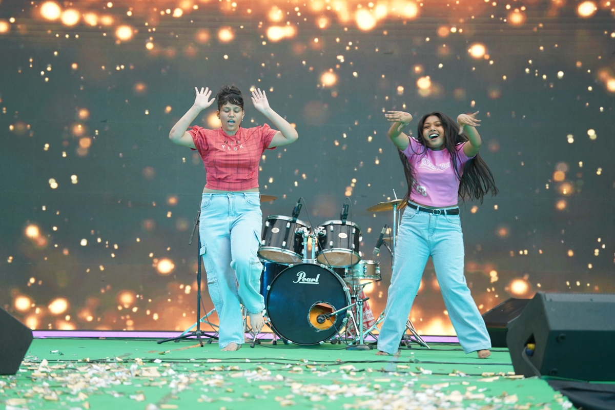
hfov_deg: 16.9
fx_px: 2067
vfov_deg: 11.3
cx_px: 308
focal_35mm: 121
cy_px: 205
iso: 400
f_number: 2.8
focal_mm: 121
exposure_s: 1/160
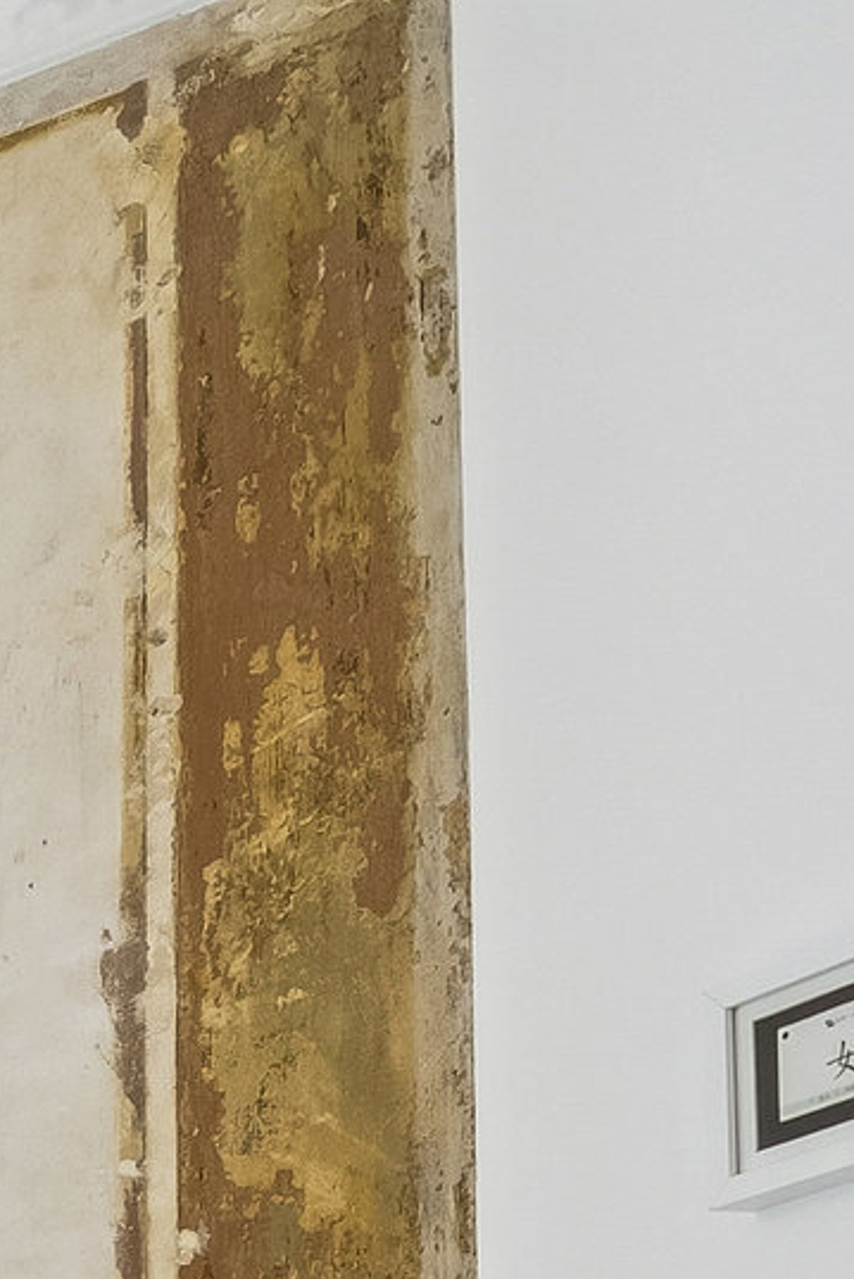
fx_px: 2773
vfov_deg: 21.0
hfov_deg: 11.3
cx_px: -1660
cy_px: 2042
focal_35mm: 78
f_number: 5.6
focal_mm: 14
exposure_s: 1/15
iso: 200
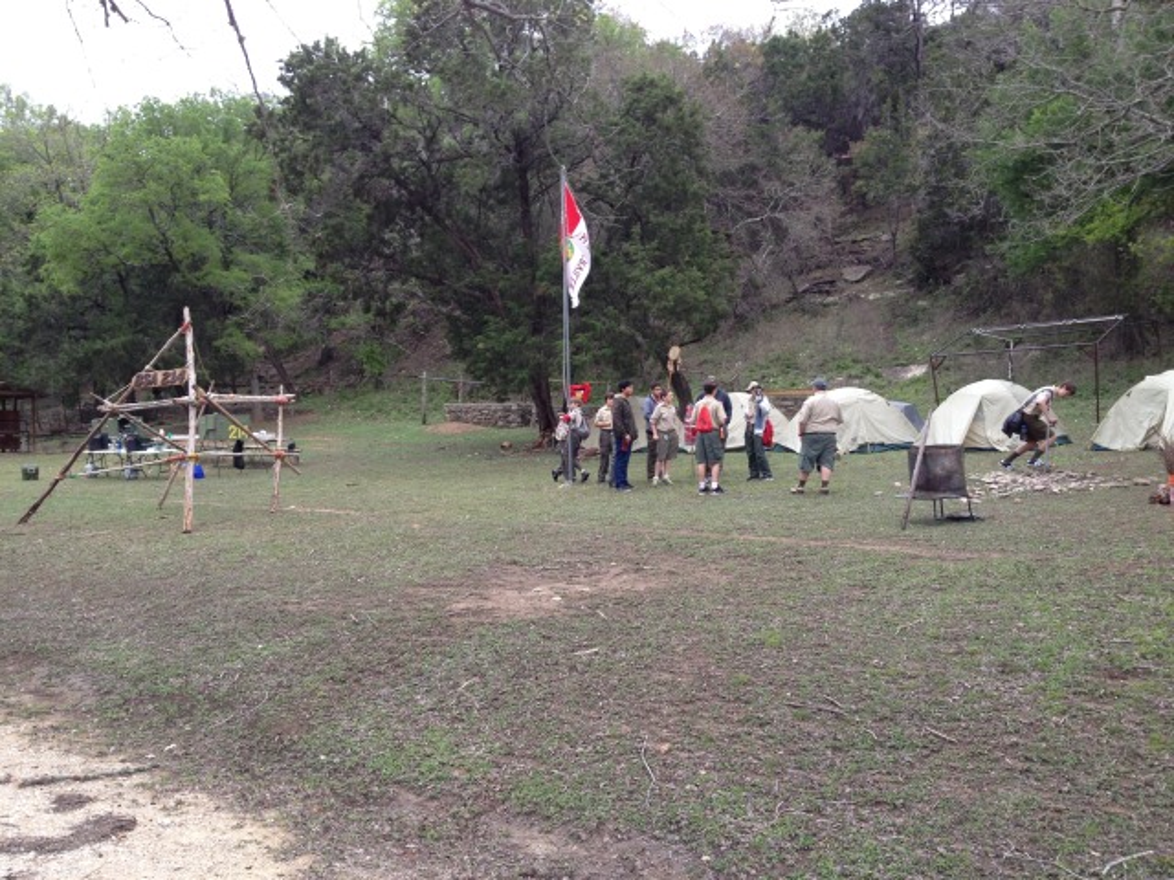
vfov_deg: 40.7
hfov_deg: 52.6
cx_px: 587
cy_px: 440
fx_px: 1187
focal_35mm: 35
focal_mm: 4.28
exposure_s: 1/60
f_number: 2.4
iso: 64
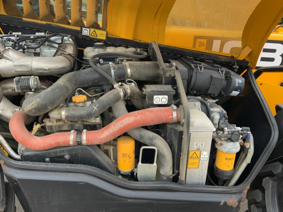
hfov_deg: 61.7
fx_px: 237
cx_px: 142
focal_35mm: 29
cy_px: 106
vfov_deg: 48.2
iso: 20
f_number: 1.8
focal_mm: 3
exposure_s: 1/122
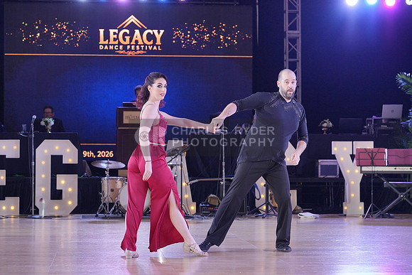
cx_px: 206
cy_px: 138
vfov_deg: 14.3
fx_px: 1099
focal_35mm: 96
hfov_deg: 21.2
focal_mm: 96
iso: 2500
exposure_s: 1/500
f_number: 4
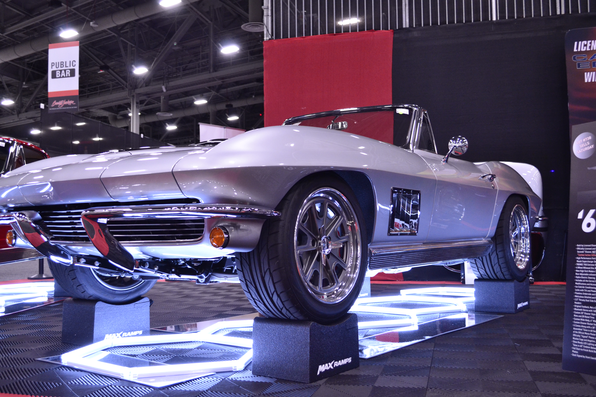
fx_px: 596
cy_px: 198
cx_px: 298
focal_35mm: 36
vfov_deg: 36.9
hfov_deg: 53.1
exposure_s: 1/125
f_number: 4
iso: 1400
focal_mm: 24
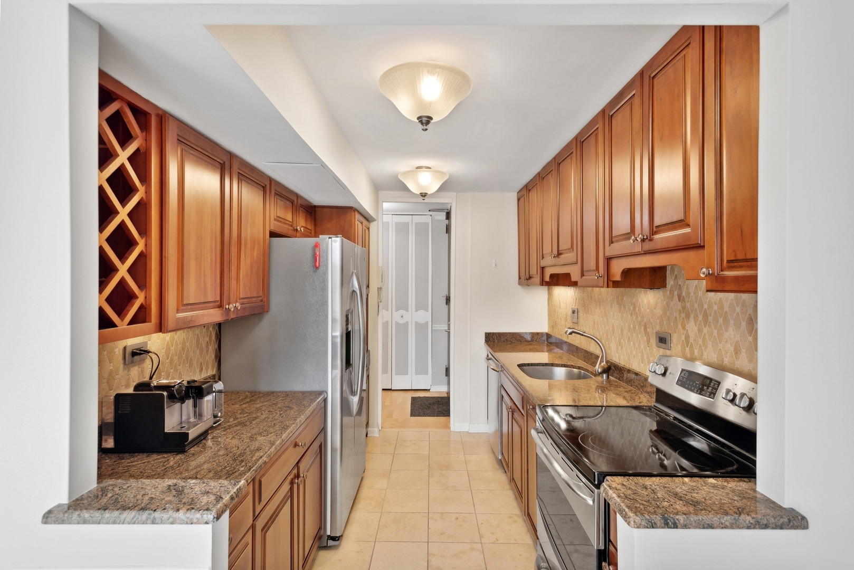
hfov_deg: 93.3
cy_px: 285
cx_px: 427
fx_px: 403
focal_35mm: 17
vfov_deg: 70.5
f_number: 8
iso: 500
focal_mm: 17
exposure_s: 1/20
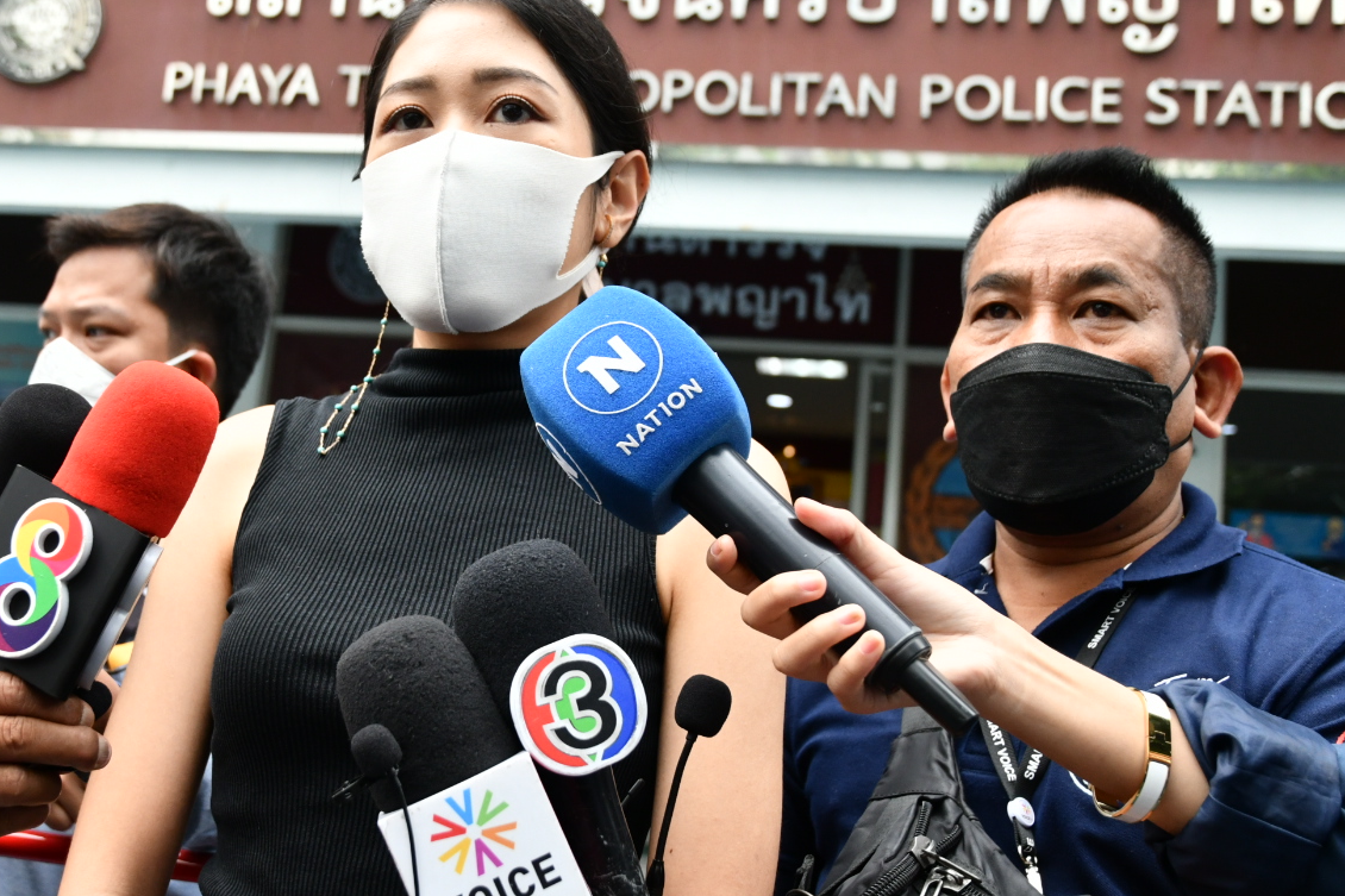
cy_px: 416
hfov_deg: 45.1
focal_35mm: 43
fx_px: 1606
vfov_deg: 31.2
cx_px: 509
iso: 800
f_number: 3.5
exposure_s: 1/800
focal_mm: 20
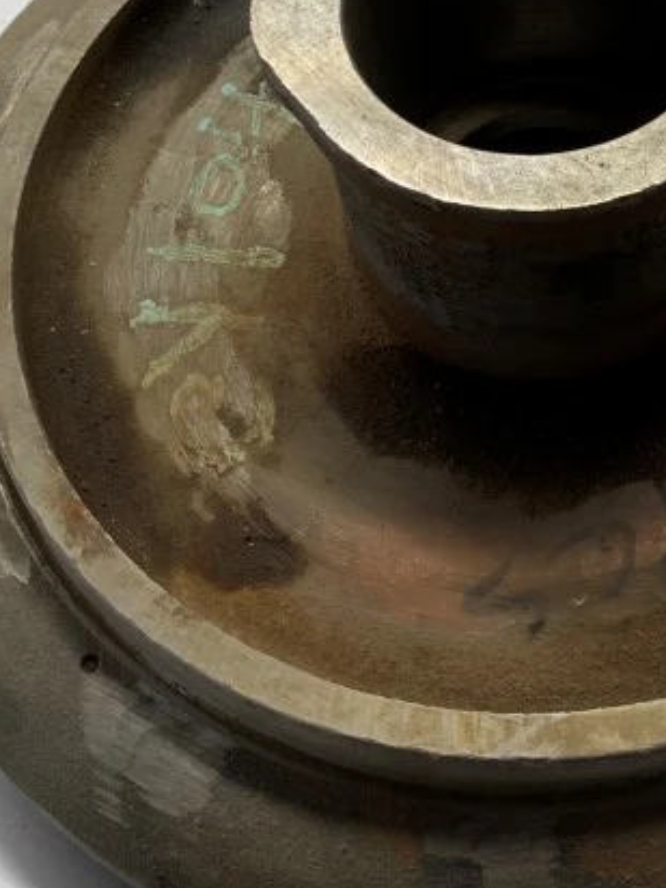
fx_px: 1642
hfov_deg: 22.3
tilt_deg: -53.7
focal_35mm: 64
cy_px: 150
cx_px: 610
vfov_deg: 29.4
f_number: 1.8
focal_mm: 4.25
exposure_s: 1/122
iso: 25
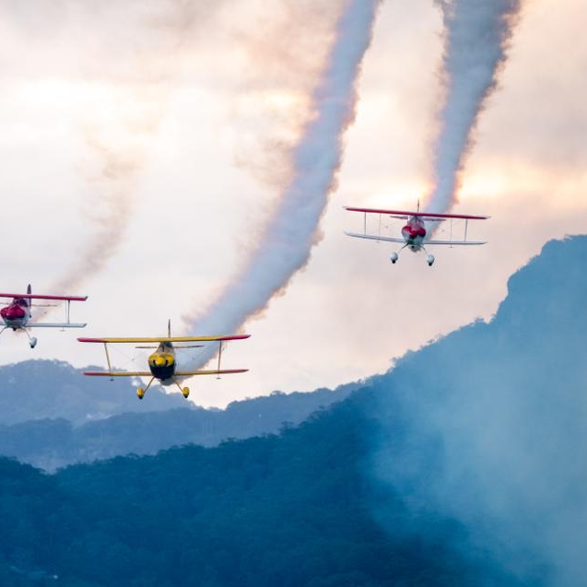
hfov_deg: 2.3
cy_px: 294
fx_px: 14734
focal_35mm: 768
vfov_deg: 2.3
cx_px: 217
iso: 400
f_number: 5.6
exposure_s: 1/250
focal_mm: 400
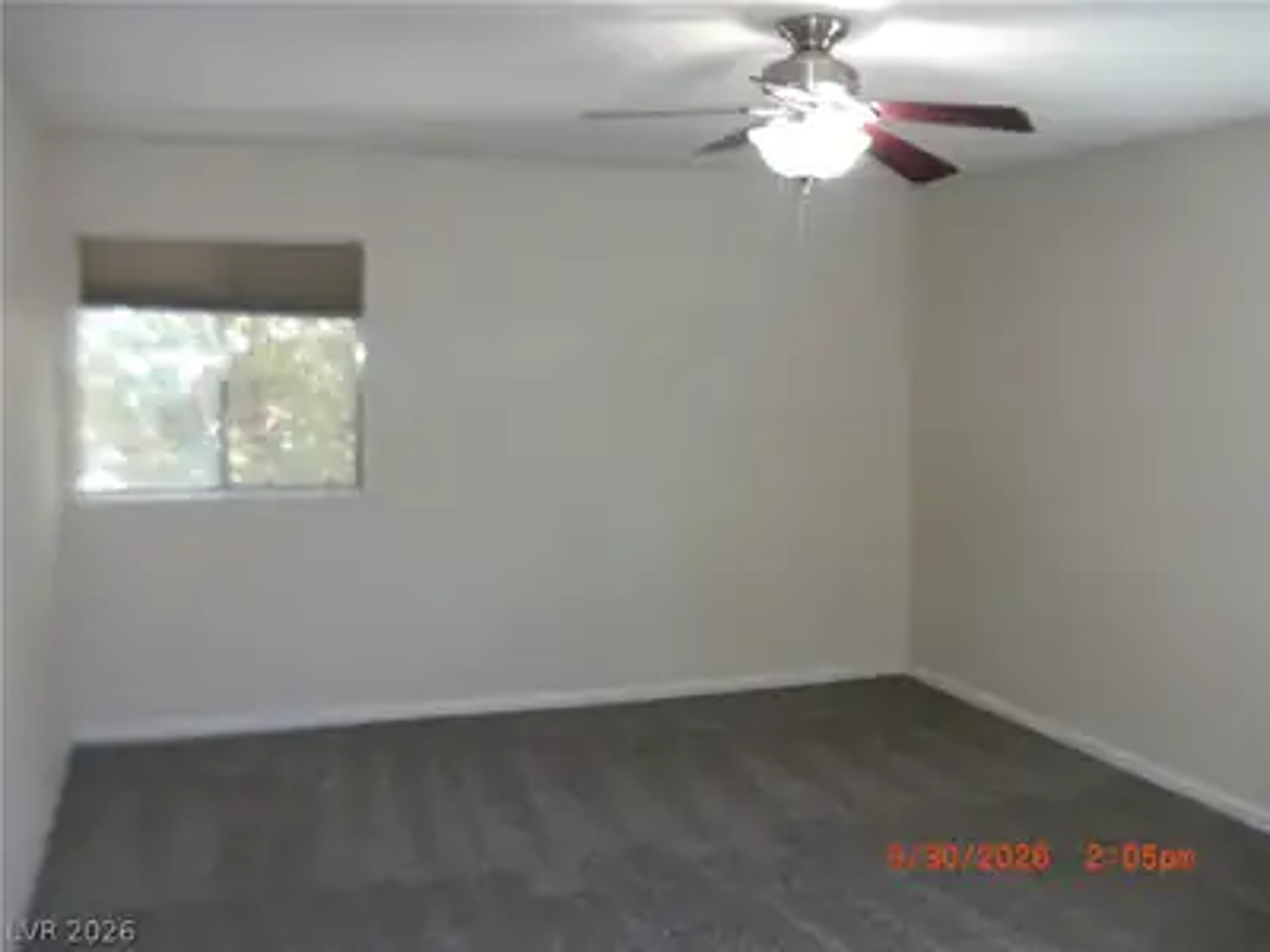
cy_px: 476
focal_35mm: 36
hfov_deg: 51.4
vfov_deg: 39.7
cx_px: 635
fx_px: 1321
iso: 200
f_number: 2.8
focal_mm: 6.3
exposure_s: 1/60
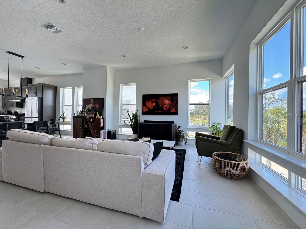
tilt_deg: -0.9
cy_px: 114
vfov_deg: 85.7
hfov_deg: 102.1
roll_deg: -1.1
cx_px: 153
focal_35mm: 14
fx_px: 124
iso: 64
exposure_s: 1/99
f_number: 2.2
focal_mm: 2.22
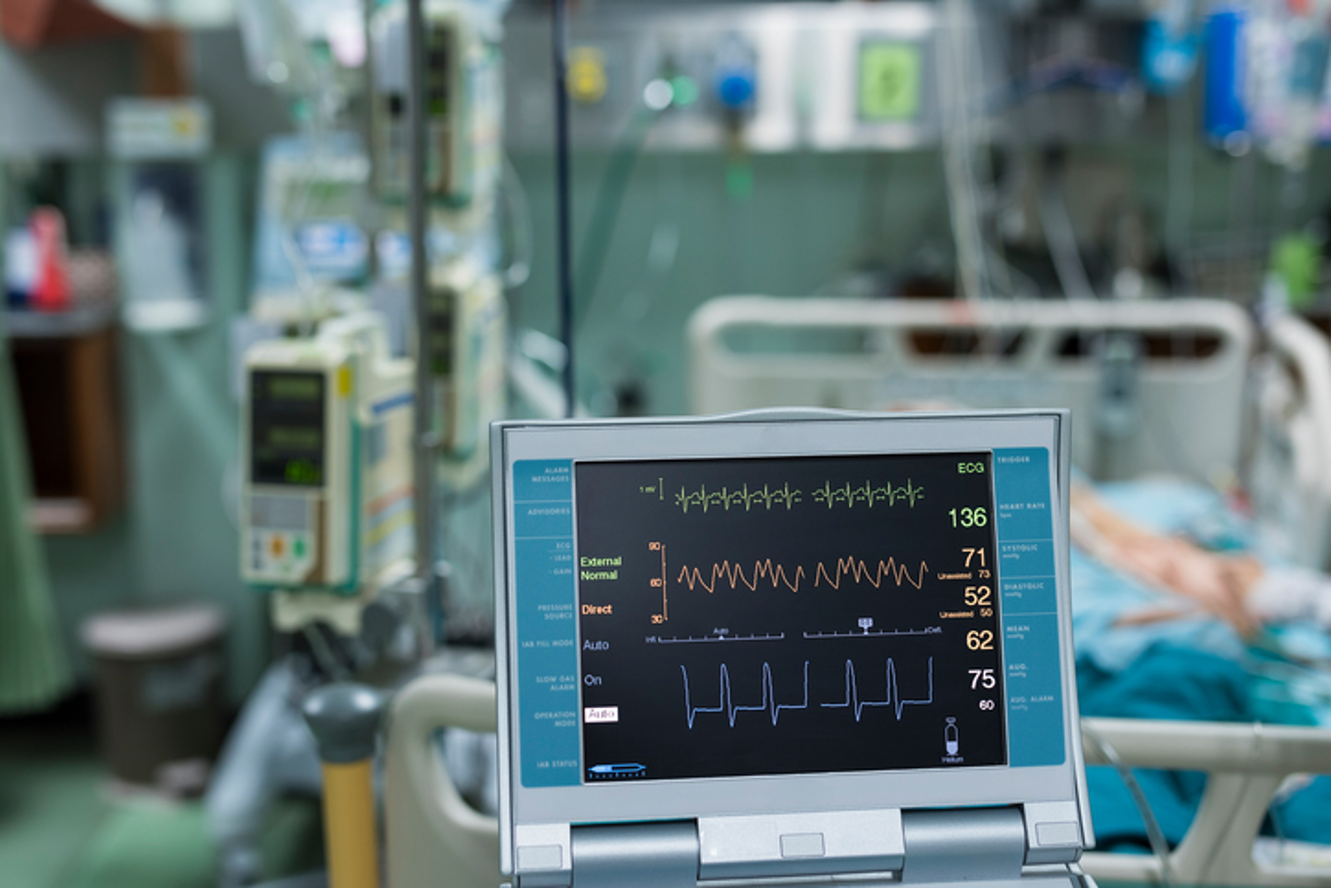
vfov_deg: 27.0
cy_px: 444
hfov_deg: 39.6
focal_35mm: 50
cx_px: 666
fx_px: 1849
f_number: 2.5
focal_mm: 50
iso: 320
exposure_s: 1/100
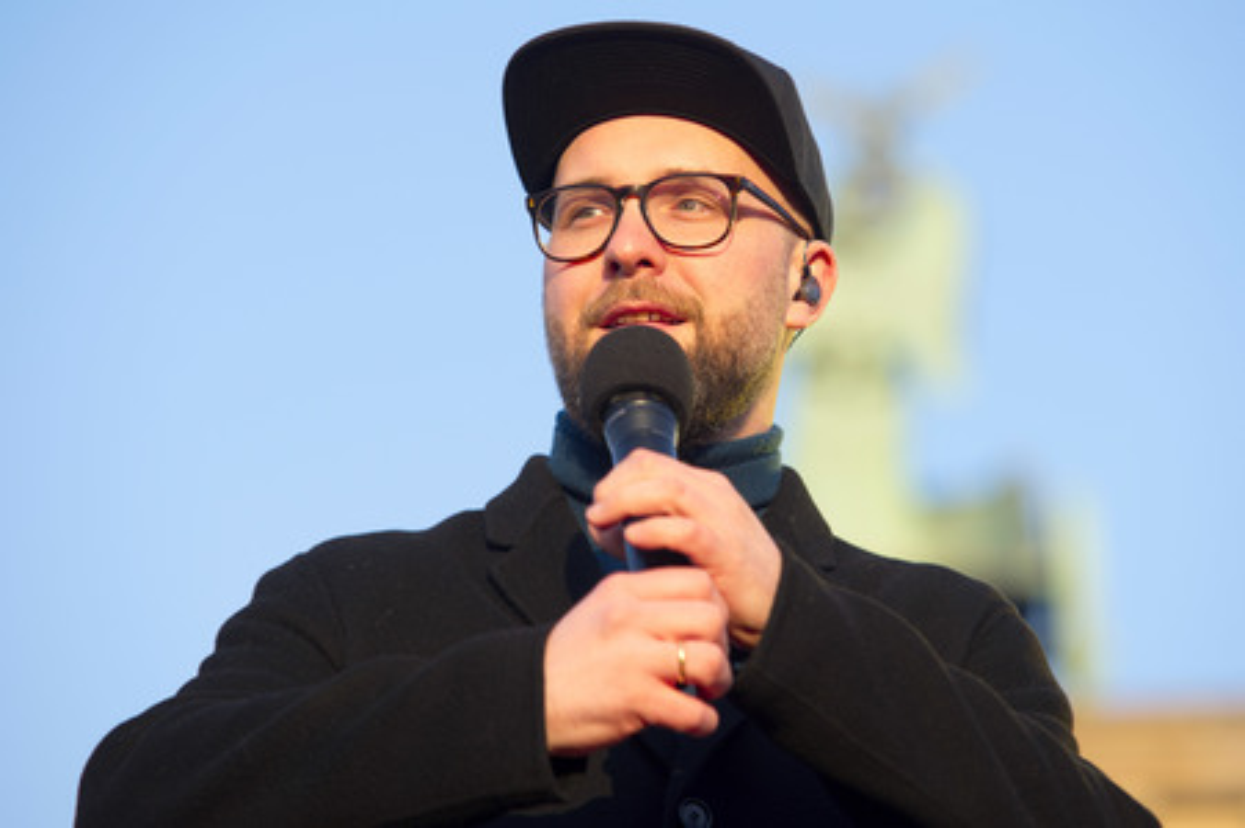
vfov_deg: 8.6
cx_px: 622
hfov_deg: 12.8
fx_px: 5529
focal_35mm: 160
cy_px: 414
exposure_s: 1/320
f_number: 4.5
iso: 100
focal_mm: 160
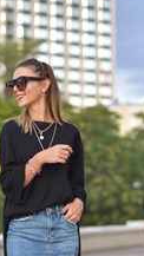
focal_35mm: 112
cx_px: 28
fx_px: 761
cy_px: 237
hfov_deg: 10.8
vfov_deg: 18.7
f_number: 2
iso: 500
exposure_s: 1/640
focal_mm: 50
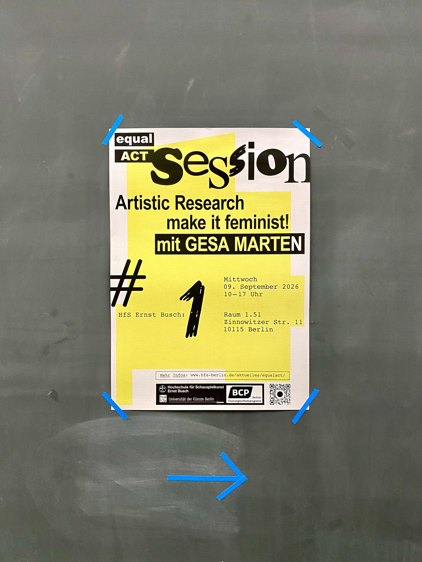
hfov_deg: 53.1
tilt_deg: +0.1
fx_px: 423
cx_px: 211
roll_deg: -1.2
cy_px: 281
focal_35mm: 26
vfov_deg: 67.3
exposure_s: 1/50
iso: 125
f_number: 1.8
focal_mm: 4.25
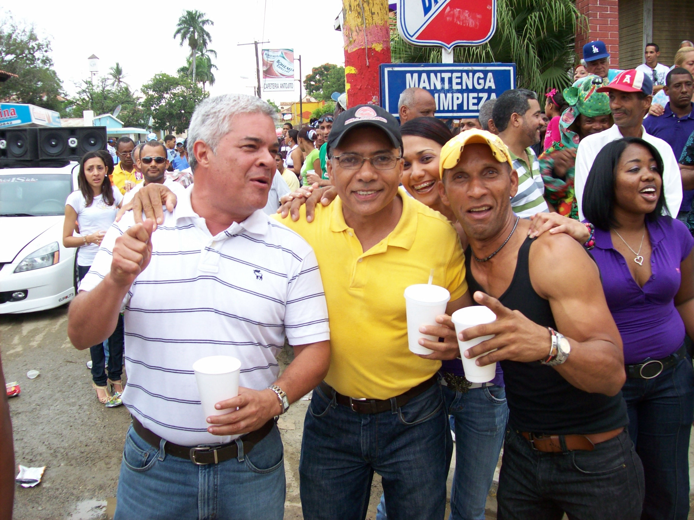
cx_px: 347
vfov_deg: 39.6
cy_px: 260
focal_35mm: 36
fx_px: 722
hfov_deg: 51.4
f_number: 2.7
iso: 80
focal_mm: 6
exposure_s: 1/77.2
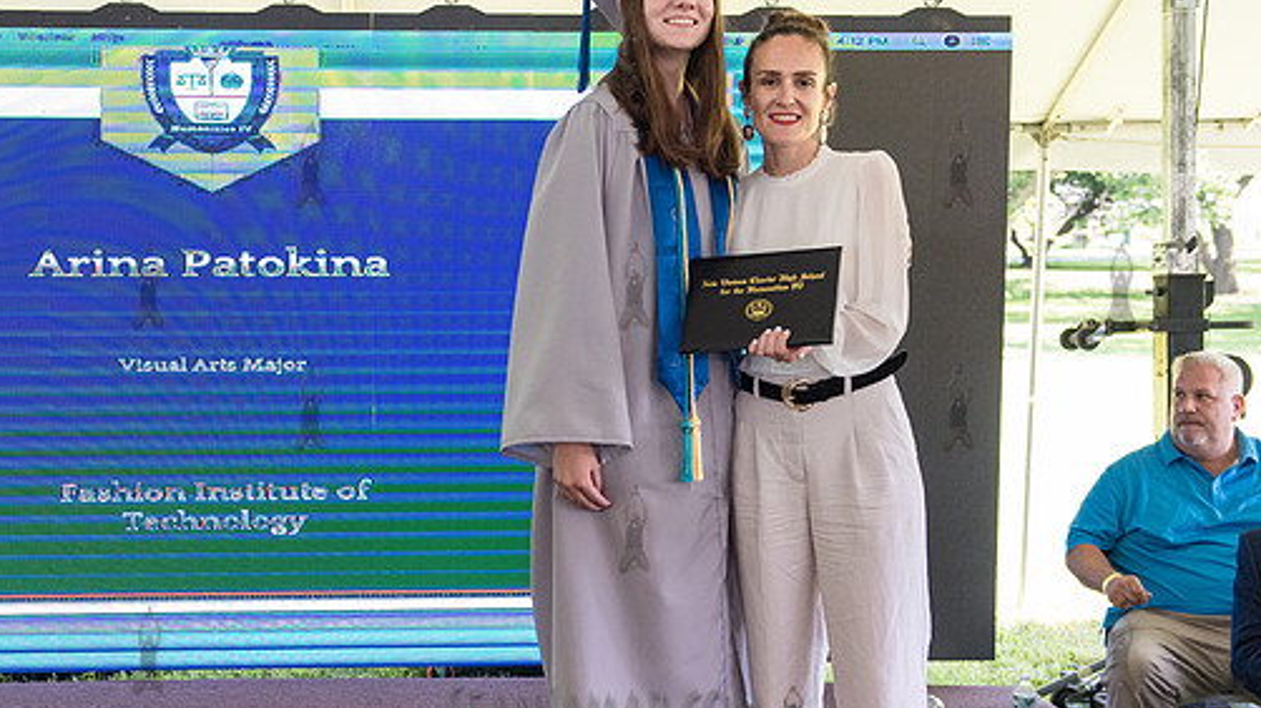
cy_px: 398
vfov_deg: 20.7
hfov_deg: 35.8
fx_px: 1939
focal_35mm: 58
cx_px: 470
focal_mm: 36
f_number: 4
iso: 2500
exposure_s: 1/800
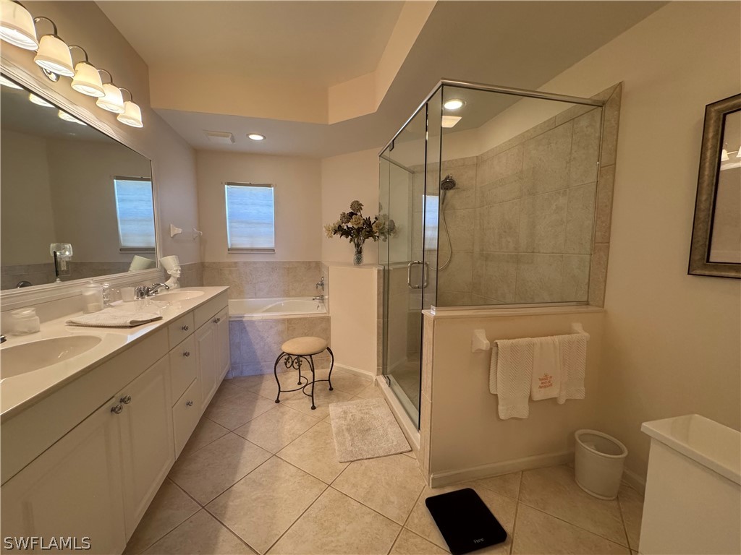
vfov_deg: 85.7
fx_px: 300
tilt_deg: -6.4
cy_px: 278
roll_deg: -0.7
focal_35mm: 14
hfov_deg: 102.1
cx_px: 370
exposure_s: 1/60
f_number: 2.2
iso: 320
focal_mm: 2.22
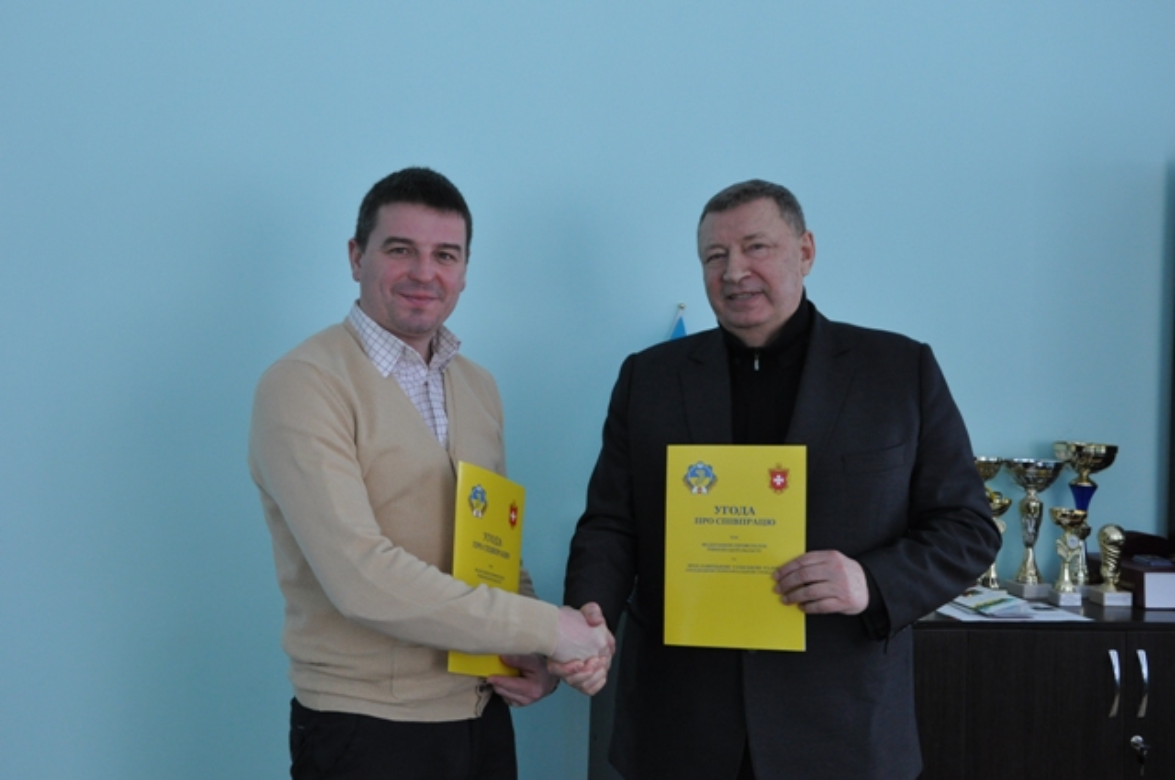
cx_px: 588
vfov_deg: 29.8
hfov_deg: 43.7
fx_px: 1467
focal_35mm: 45
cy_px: 390
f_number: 8
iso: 1000
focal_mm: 30
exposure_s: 1/60
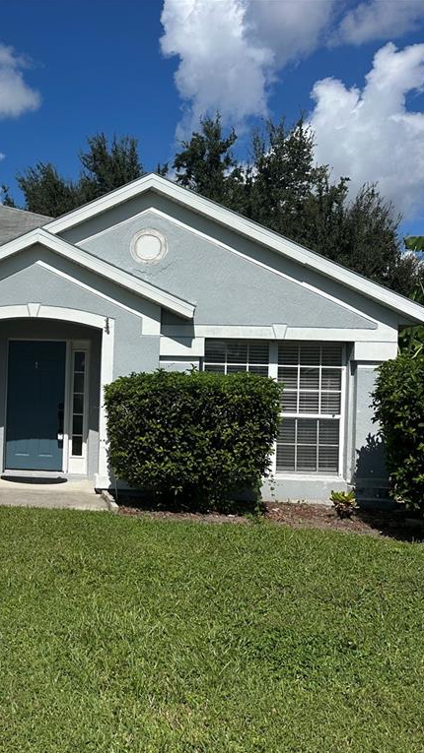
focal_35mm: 35
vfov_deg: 56.6
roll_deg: -2.2
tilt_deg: +0.5
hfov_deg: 30.9
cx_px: -14
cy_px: 377
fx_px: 700
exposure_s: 1/10753
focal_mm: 6.86
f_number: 1.78
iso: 80
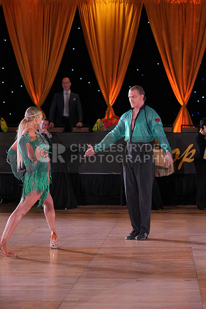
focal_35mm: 88
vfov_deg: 23.1
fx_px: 755
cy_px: 154
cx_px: 103
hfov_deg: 15.5
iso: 2500
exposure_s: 1/500
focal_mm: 88
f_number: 4
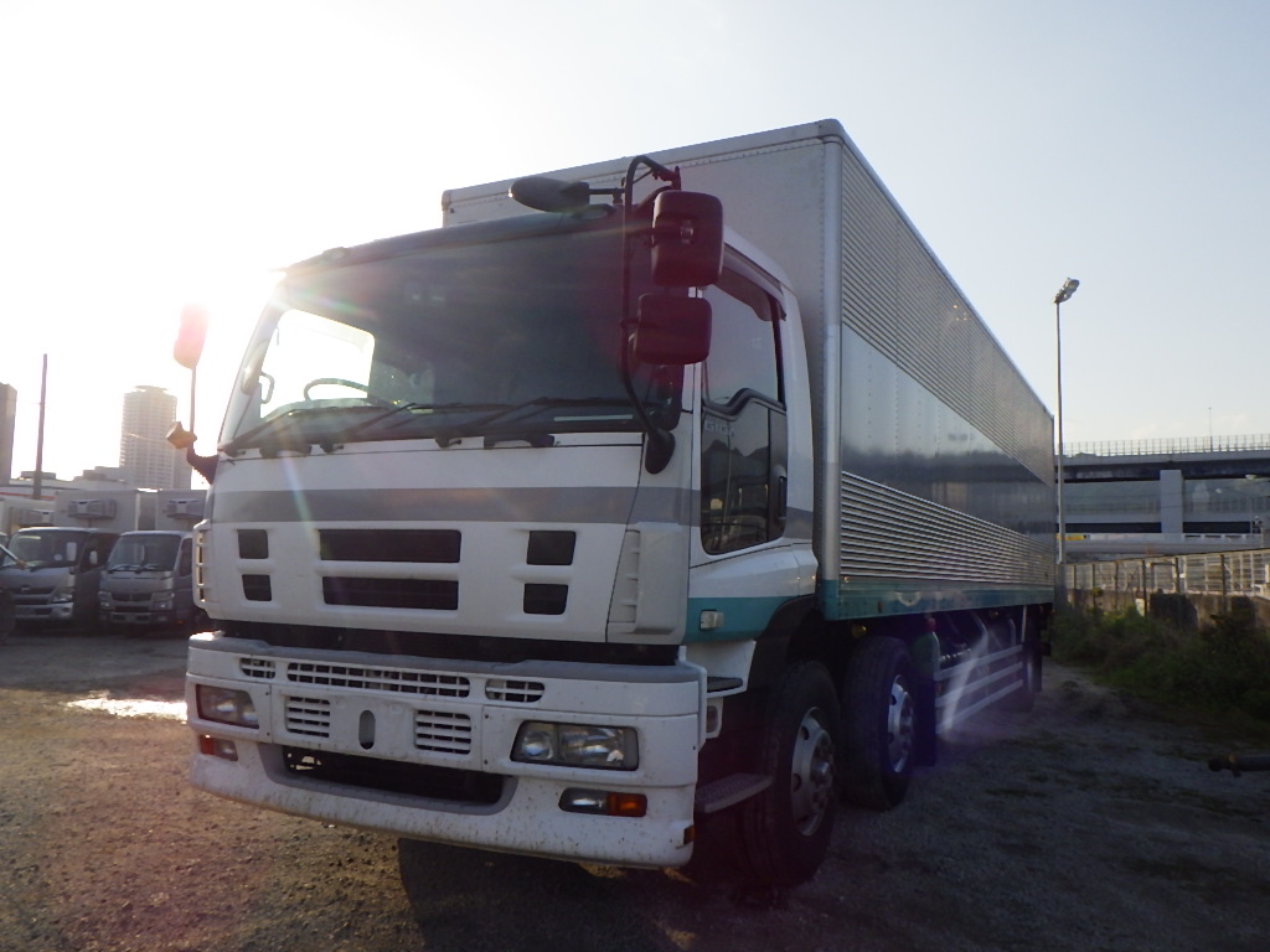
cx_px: 635
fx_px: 1027
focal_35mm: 28
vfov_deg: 49.7
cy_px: 476
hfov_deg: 63.4
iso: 250
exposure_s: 1/1500
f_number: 4.2
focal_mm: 5
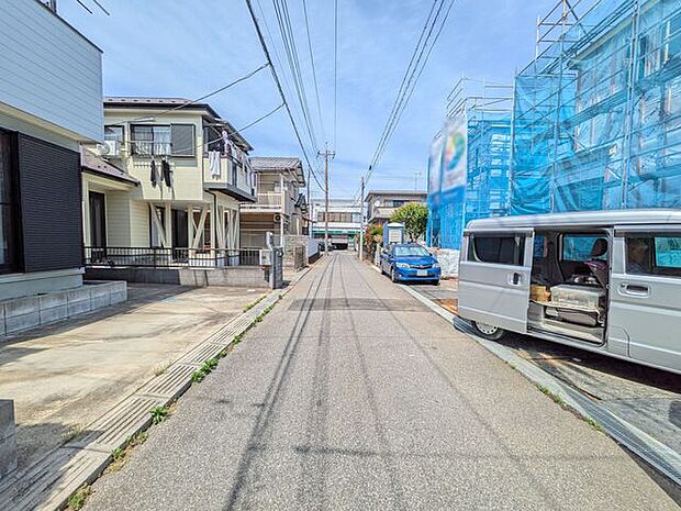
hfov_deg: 102.1
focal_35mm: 14
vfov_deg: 85.7
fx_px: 275
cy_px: 256
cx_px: 340
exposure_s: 1/2188
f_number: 2.2
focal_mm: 1.83
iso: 50
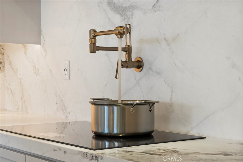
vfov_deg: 19.5
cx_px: 122
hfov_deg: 28.8
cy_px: 81
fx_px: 473
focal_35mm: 70
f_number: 22
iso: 100
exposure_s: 3.2
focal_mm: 70
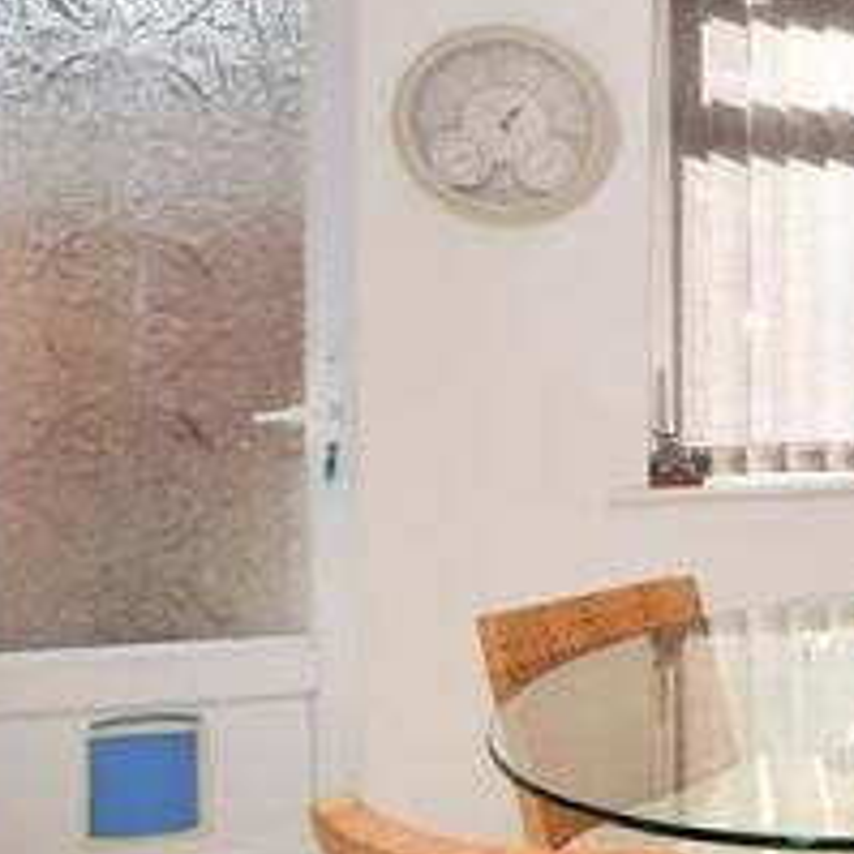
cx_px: 1296
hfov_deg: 27.2
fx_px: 1172
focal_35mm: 42
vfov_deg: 39.9
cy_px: 363
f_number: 11
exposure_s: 1/160
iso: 400
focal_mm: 10
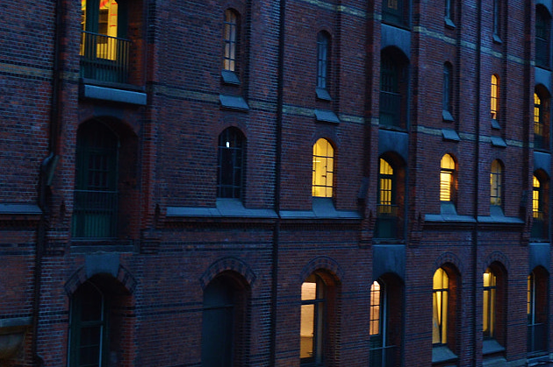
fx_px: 1520
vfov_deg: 13.7
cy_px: 30
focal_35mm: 99
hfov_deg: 20.5
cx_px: 400
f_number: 5
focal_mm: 26
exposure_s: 1/8
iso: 400
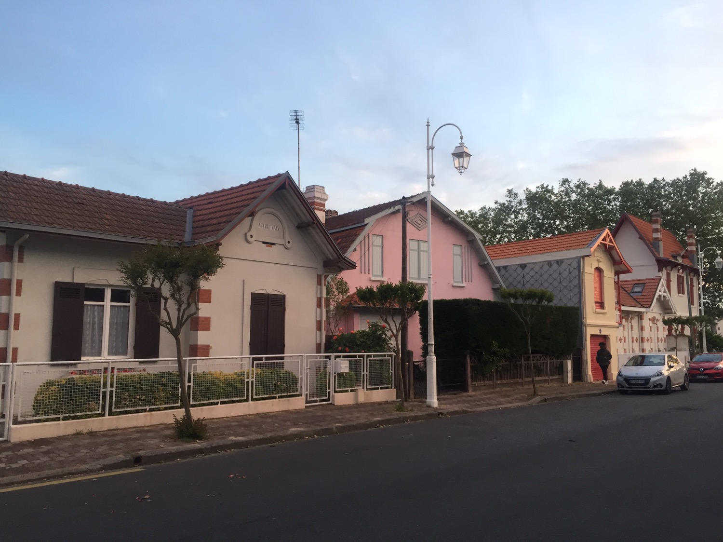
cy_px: 271
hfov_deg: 61.7
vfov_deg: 48.2
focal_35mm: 29
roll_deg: +0.3
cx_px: 362
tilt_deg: +6.6
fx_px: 606
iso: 32
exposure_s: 1/33
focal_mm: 4.15
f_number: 2.2
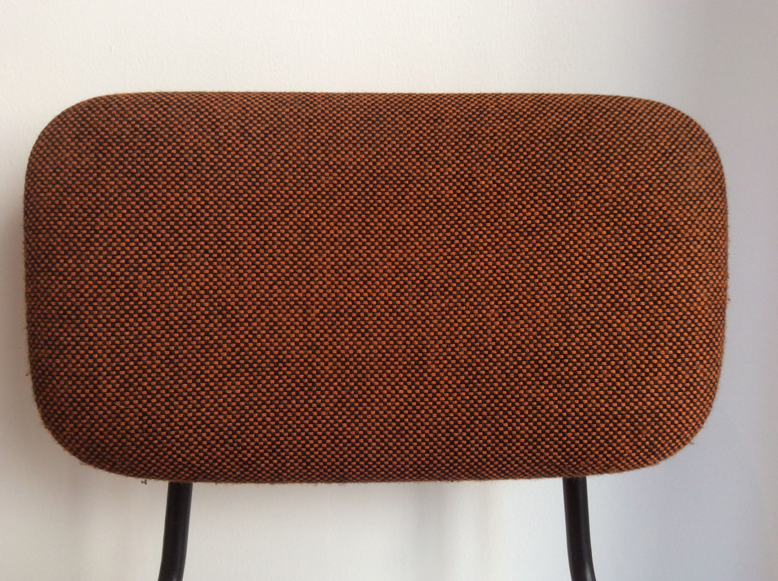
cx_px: 389
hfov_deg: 56.9
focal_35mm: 32
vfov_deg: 44.1
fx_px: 718
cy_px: 290
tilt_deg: -9.8
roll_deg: -0.2
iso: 40
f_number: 2.4
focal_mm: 3.3
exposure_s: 1/25
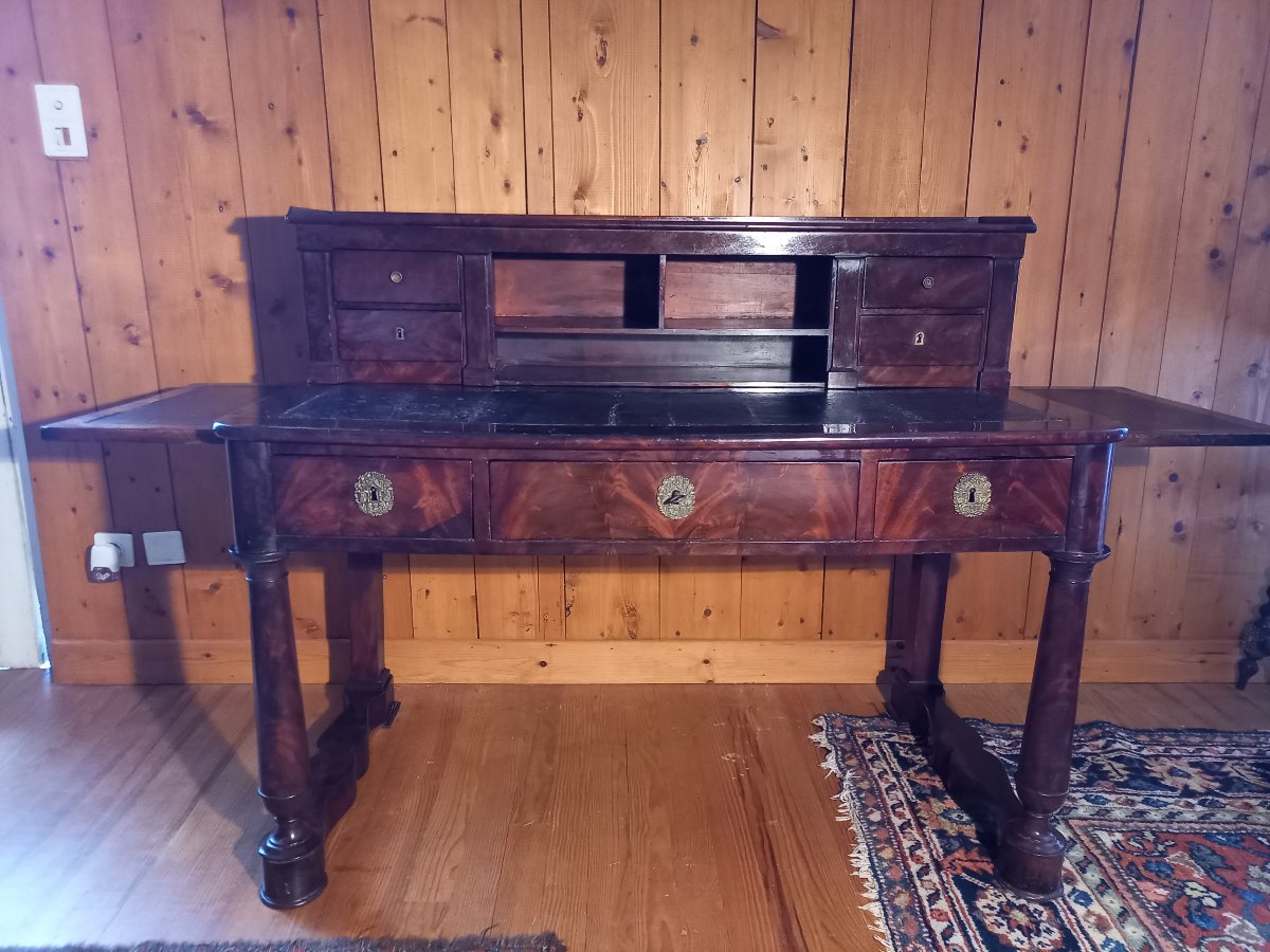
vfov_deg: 54.9
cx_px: 635
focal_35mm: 25
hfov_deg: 69.4
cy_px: 476
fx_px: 917
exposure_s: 1/25
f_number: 1.8
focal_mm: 4.65
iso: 800
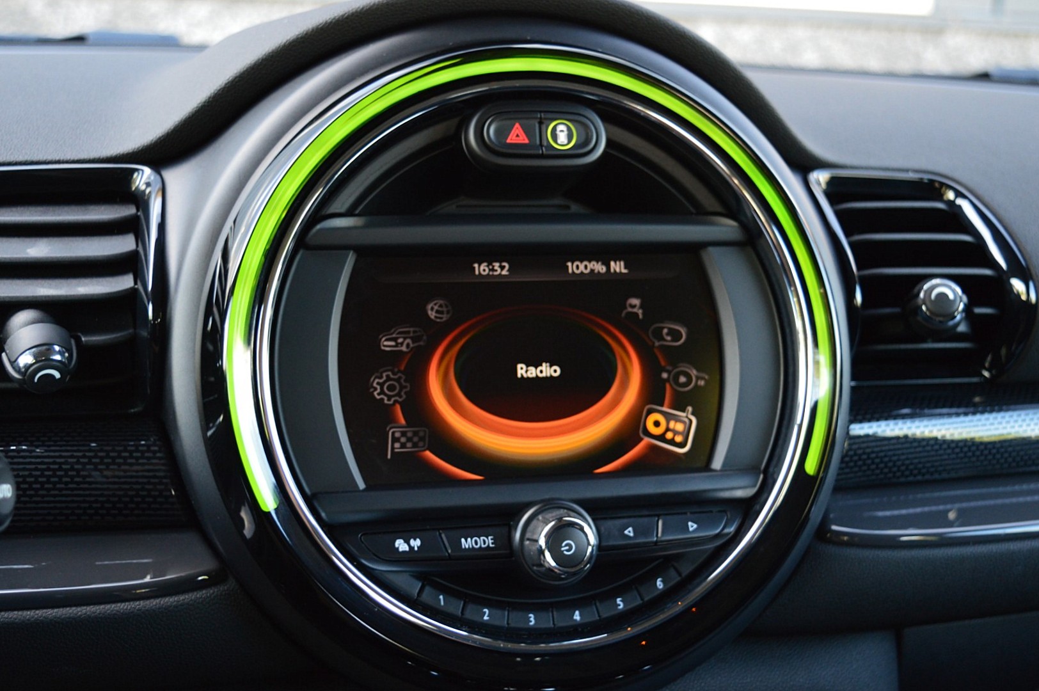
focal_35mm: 45
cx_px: 520
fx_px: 1298
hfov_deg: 43.6
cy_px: 346
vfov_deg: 29.8
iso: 800
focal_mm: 30
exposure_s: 1/60
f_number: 4.5
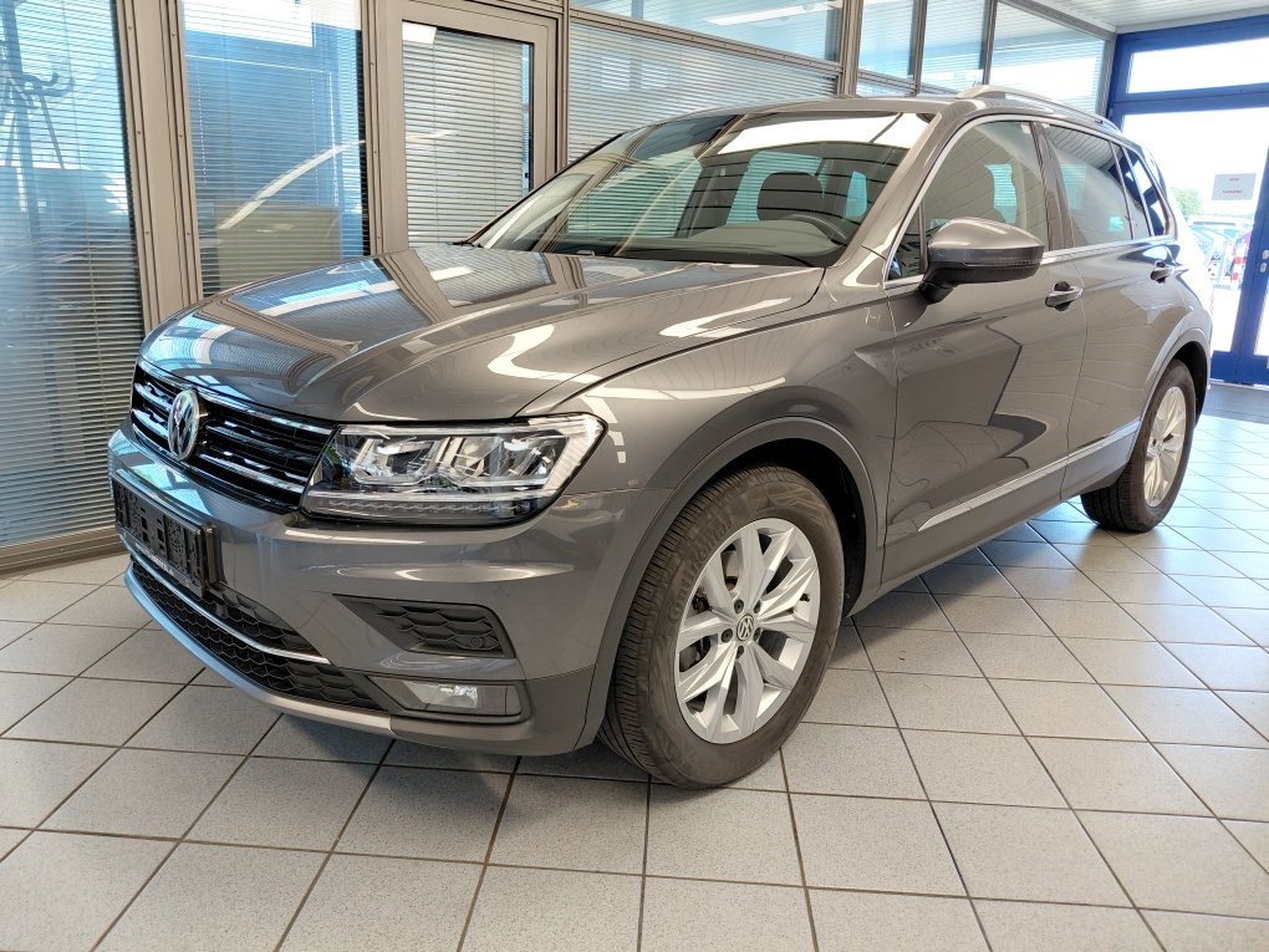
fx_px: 916
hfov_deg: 69.4
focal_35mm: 25
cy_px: 476
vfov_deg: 54.9
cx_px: 634
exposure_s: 1/120
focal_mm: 4.69
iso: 250
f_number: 1.8
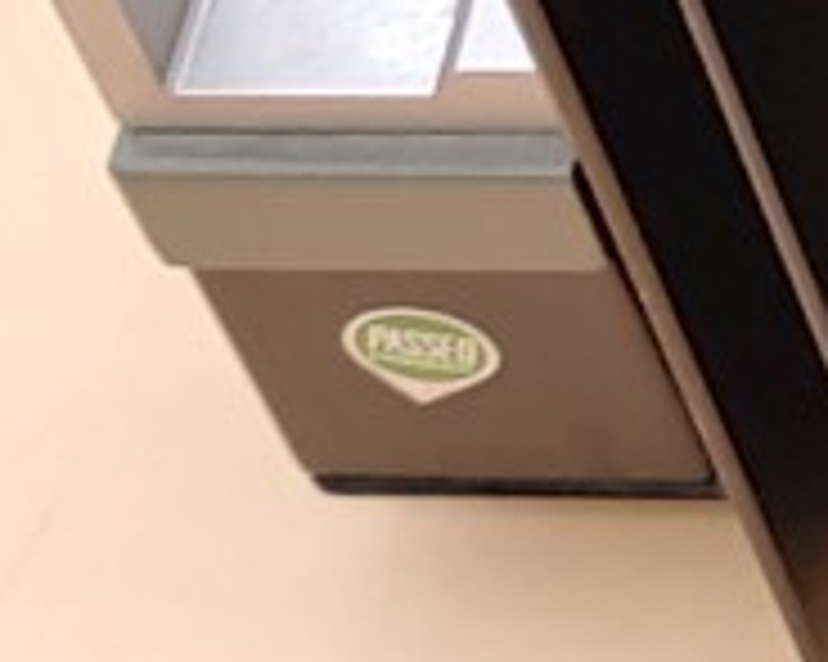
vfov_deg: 5.9
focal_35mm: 252
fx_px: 6172
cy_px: -784
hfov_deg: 6.8
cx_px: 2637
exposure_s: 1/68
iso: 50
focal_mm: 4.36
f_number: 1.8
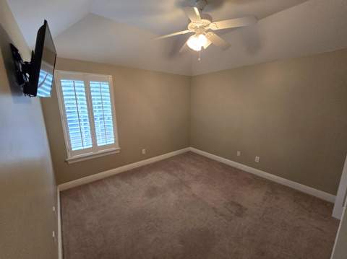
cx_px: 174
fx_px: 130
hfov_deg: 106.2
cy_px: 130
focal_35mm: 13
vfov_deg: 89.8
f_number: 2.2
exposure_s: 1/60
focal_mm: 2.2
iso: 250
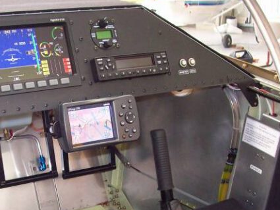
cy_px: 184
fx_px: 526
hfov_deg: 29.4
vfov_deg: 22.1
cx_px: 74
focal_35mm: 65
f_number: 2.7
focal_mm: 6
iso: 200
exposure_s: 1/45.3
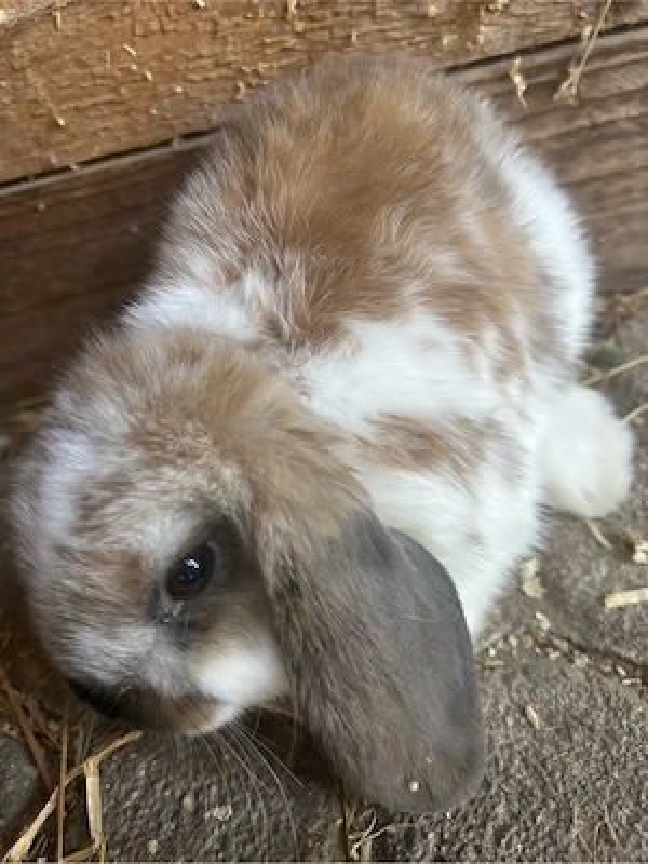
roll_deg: +17.3
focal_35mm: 26
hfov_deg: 53.1
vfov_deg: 67.3
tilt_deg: -39.1
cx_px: 324
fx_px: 649
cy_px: 432
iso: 200
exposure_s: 1/60
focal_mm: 5.7
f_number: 1.5
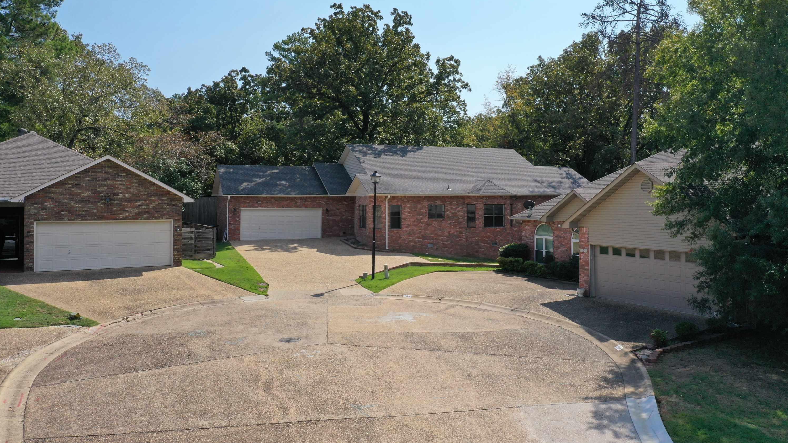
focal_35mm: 30
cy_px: 186
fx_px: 627
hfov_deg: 64.3
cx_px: 400
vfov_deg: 38.8
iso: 100
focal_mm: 10.26
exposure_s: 1/500
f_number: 6.3
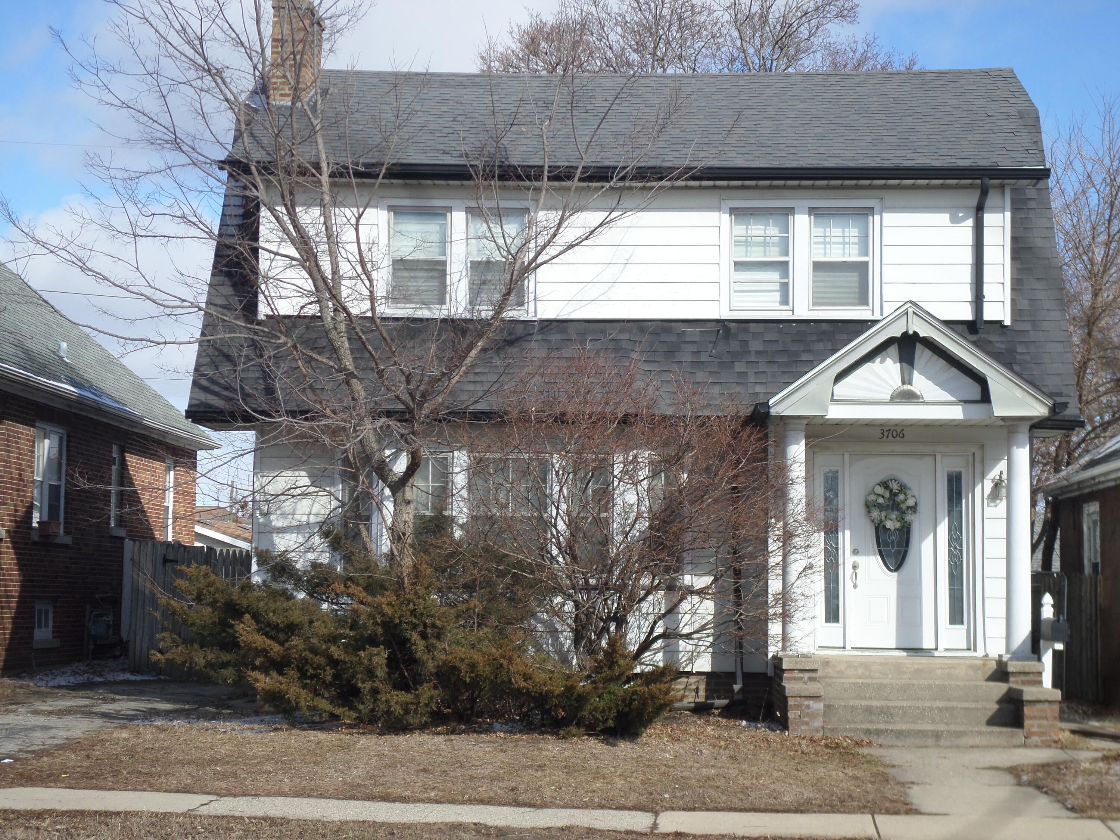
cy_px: 420
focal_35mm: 67
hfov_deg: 29.0
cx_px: 560
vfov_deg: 21.9
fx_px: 2168
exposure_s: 1/500
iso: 80
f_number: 4.1
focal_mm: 12
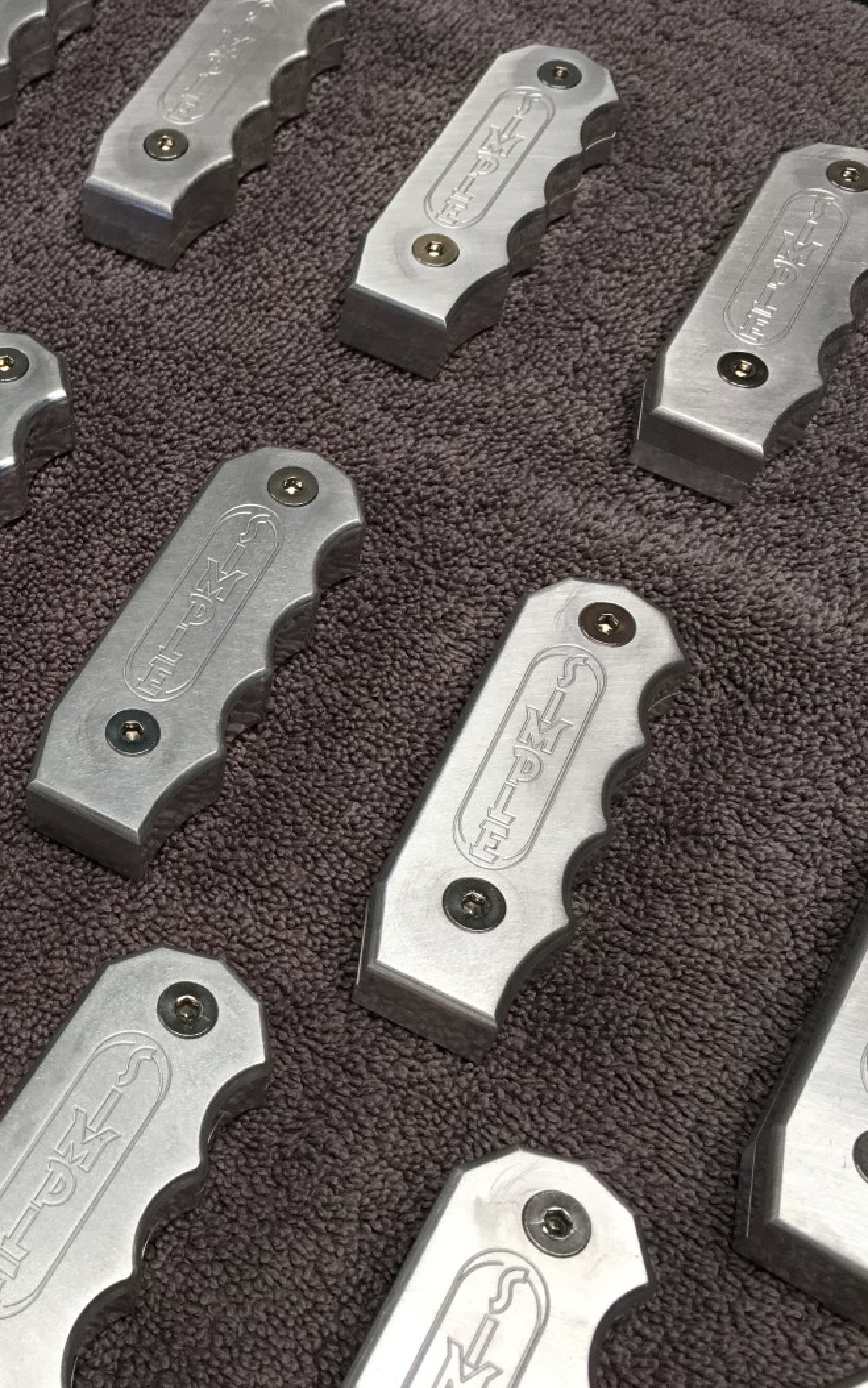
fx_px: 1589
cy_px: 687
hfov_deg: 28.8
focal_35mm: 42
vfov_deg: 47.2
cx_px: 25
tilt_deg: -57.1
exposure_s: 1/120
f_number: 2.2
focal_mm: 4.15
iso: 40
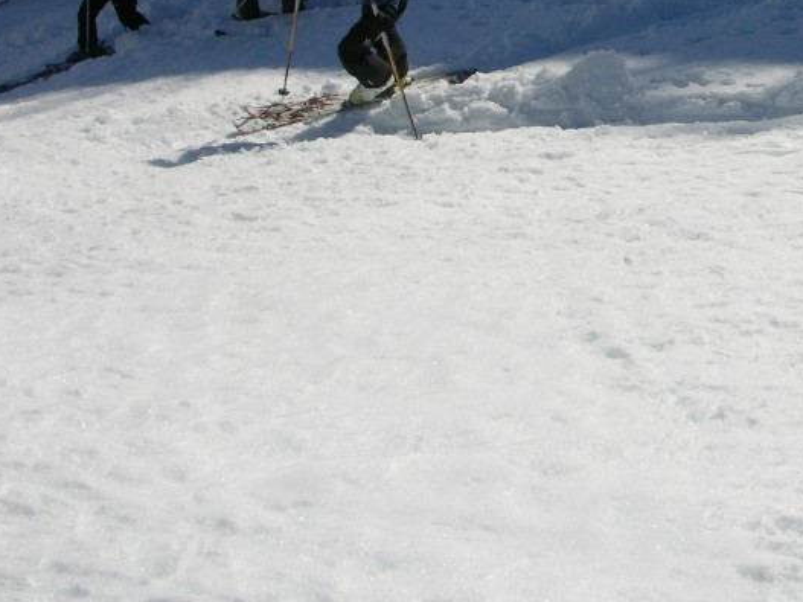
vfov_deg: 21.1
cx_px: 614
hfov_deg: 28.1
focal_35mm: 68
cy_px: 41
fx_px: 1577
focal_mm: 8.9
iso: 50
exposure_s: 1/346
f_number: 8
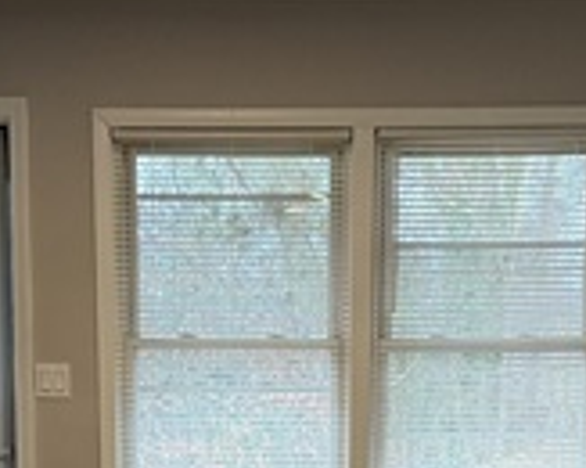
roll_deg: -0.1
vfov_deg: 15.0
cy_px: 680
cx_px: 264
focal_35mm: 96
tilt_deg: -9.5
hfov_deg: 20.0
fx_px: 1663
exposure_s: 1/120
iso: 250
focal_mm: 6.76
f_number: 1.78
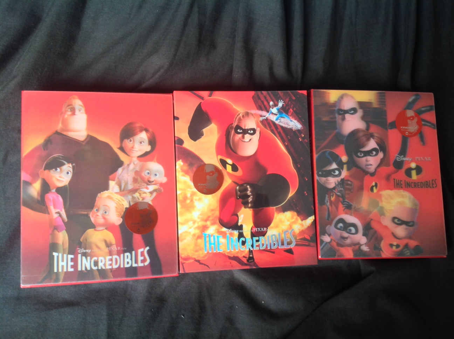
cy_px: 170
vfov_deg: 40.6
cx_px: 227
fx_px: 458
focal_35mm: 35
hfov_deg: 52.7
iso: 80
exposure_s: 1/15
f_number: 2.4
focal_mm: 4.28
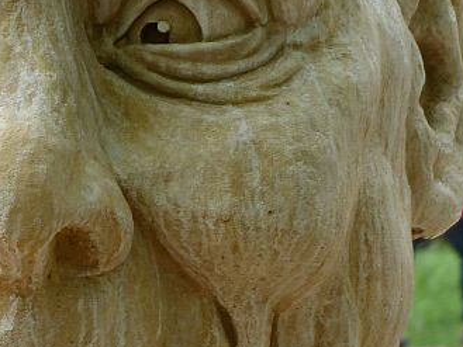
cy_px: 303
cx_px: 21
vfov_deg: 3.0
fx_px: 6637
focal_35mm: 496
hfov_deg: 4.0
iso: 100
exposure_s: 1/125
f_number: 2.8
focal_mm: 36.7
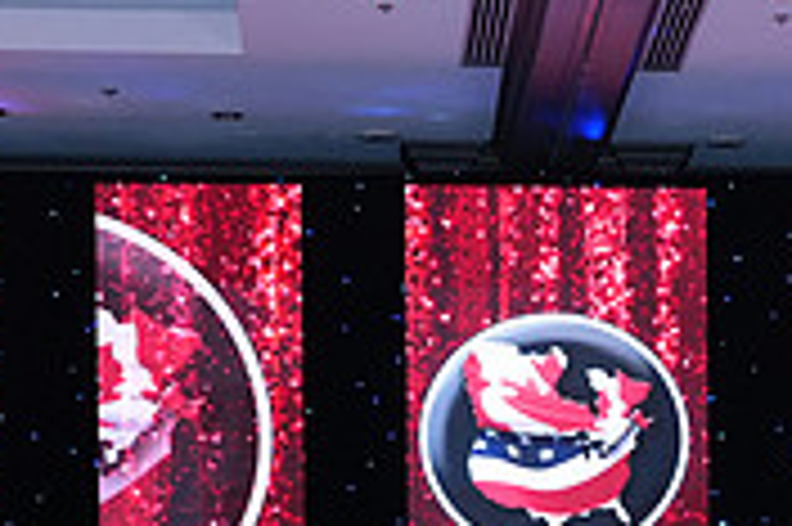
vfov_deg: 9.1
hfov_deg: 14.0
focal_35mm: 145
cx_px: 698
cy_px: 847
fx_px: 3187
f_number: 5
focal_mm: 44
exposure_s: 1/250
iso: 2500
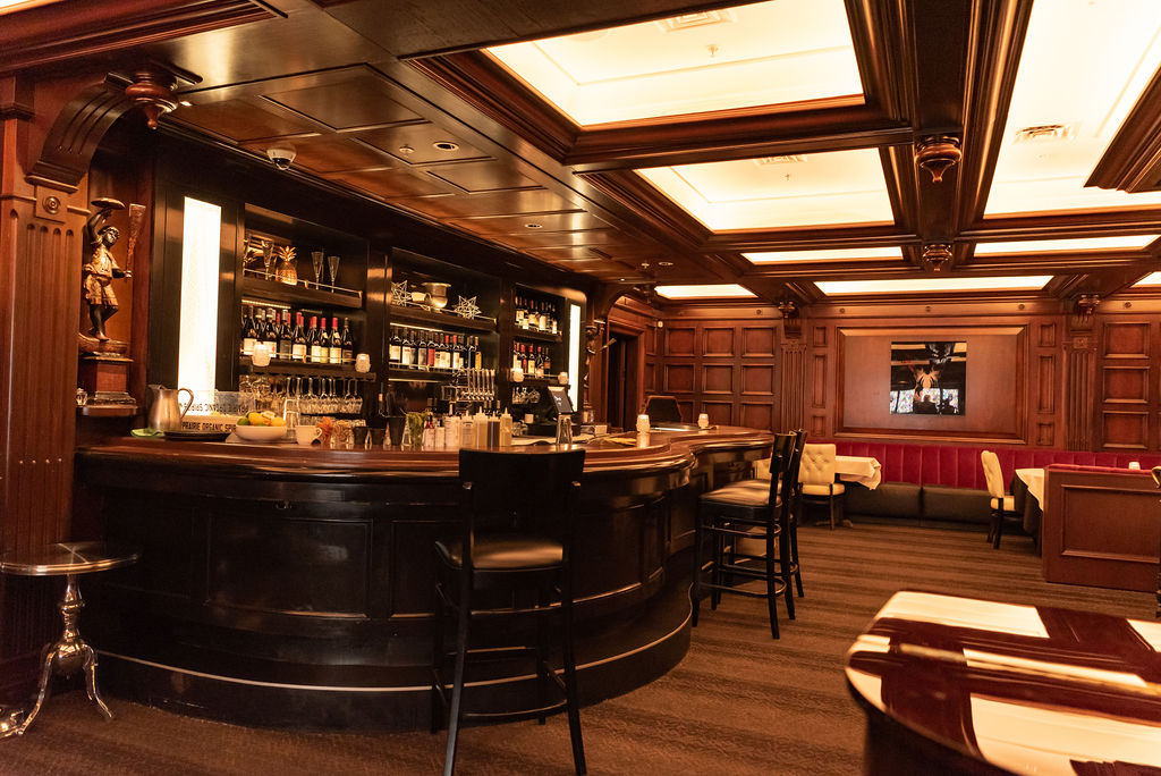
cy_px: 388
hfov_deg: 71.0
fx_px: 813
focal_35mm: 25
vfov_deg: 51.0
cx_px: 580
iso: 2000
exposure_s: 1/50
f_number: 2.8
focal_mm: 24
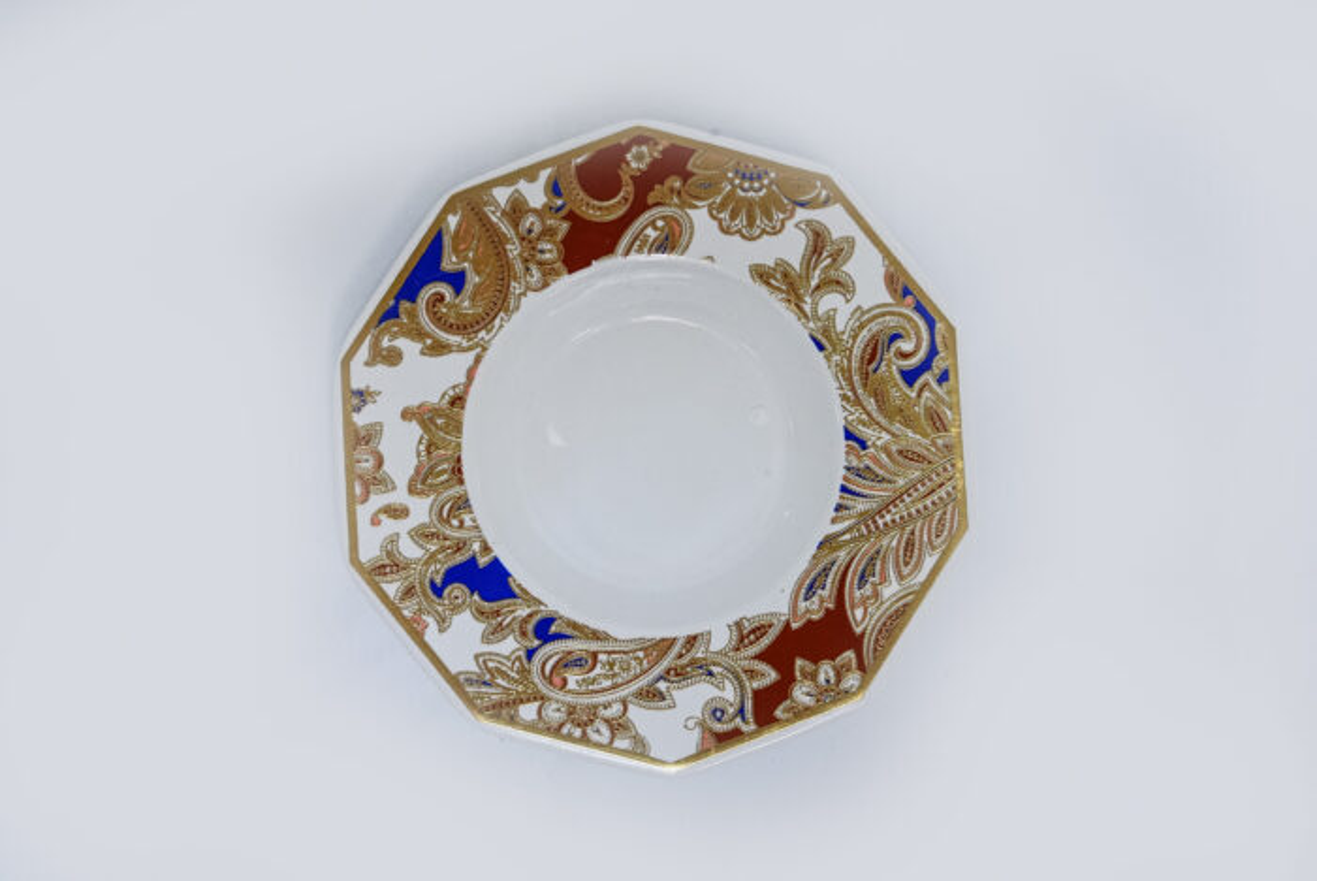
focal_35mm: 70
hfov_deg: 28.8
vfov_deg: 19.5
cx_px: 658
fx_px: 2563
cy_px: 440
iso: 6400
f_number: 14
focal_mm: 70
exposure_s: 1/160
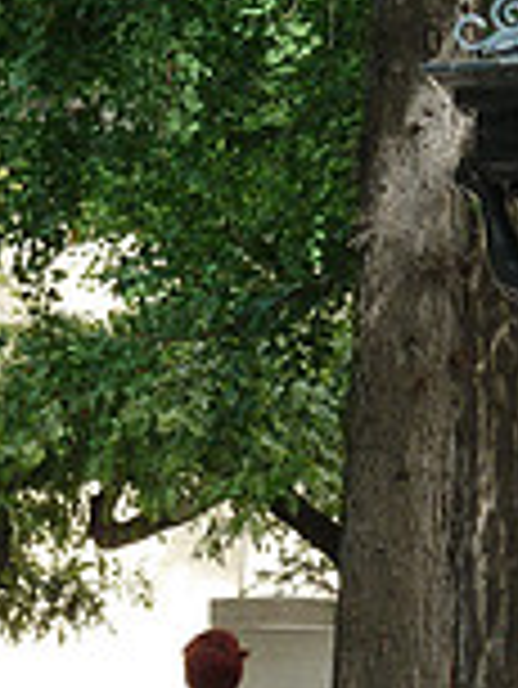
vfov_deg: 5.0
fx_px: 7850
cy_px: 706
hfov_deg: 3.8
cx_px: 791
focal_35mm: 394
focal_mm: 17
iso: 80
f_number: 4.3
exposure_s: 1/100
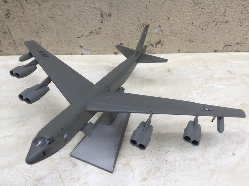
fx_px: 209
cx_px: 124
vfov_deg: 48.2
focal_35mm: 29
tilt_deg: -48.8
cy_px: 93
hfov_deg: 61.7
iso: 32
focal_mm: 4.15
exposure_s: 1/50
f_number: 2.2
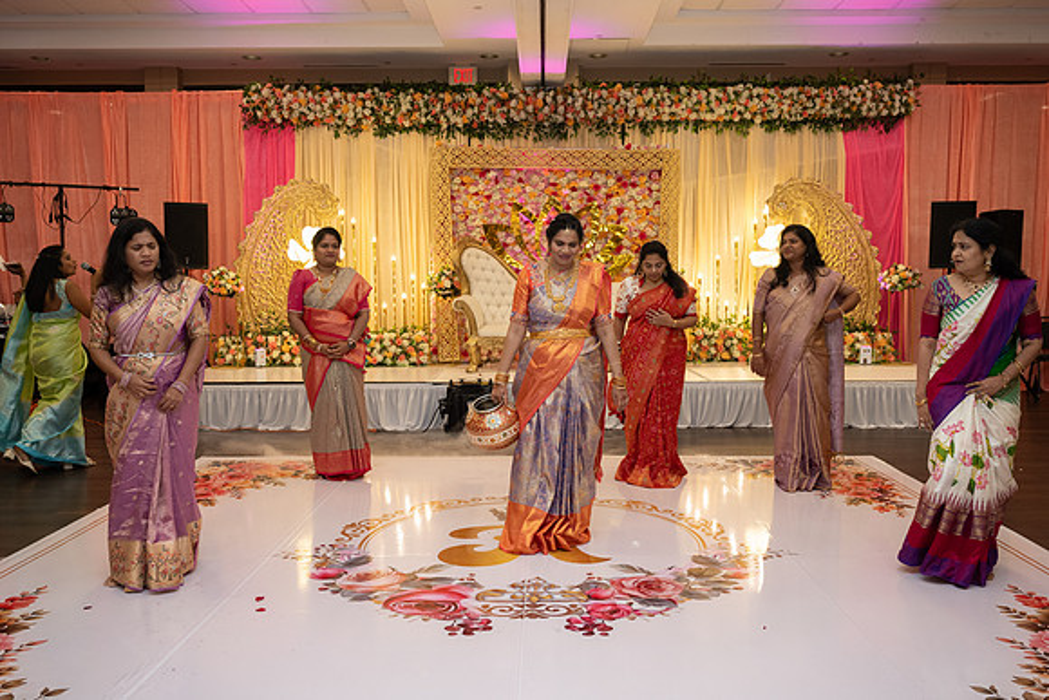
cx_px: 524
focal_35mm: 32
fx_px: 932
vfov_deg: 41.2
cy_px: 350
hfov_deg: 58.7
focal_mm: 31.5
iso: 1250
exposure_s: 1/160
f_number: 4
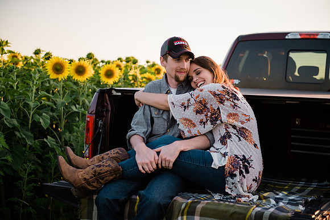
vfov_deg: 20.3
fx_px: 614
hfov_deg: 30.1
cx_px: 165
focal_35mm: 67
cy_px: 110
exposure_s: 1/400
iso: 320
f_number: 2.8
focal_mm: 66
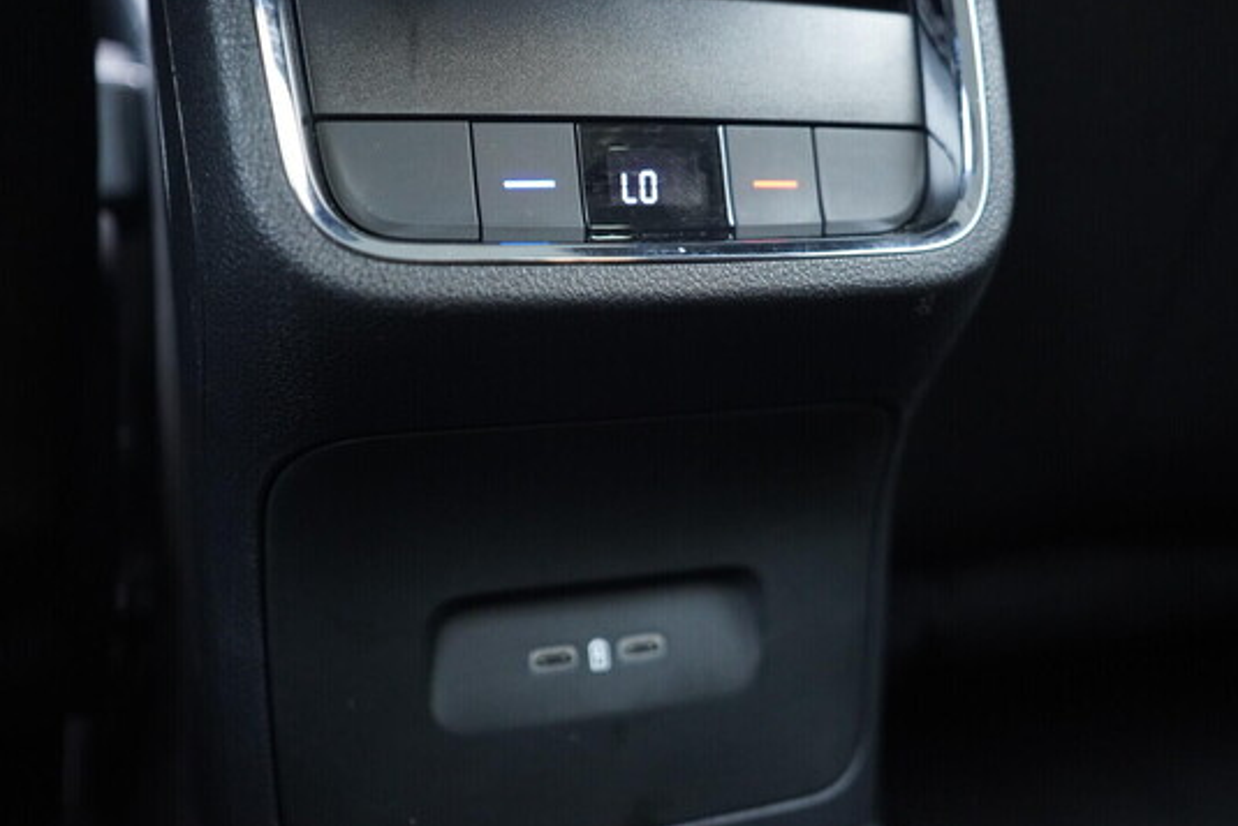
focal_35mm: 37
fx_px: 1273
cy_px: 415
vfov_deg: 36.0
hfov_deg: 51.9
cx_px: 618
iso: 2000
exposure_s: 1/40
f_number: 2.8
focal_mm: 24
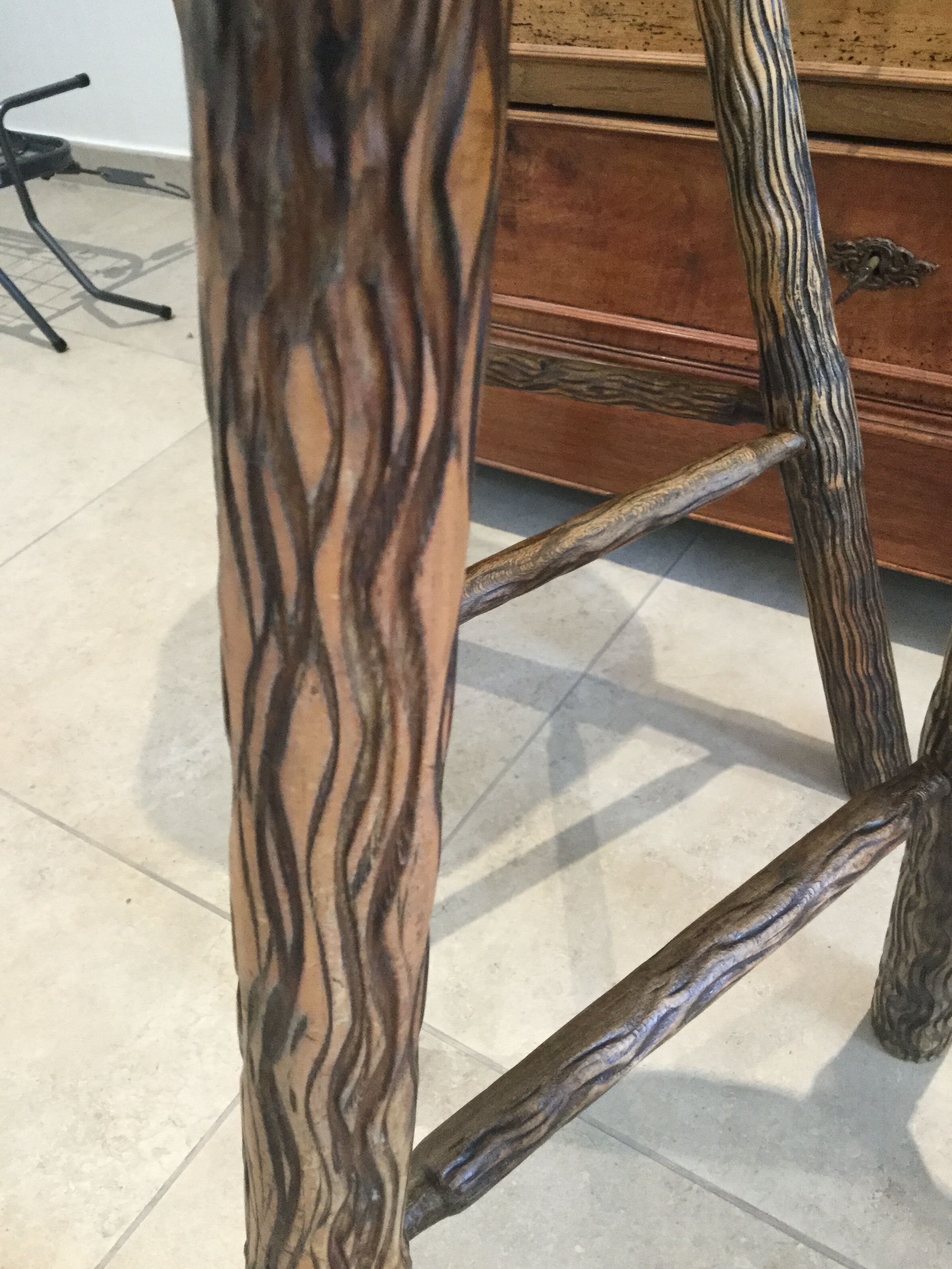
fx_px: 1173
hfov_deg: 44.2
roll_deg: +8.4
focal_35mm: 32
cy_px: 624
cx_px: 476
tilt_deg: -41.7
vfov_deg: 56.8
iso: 200
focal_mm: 3.3
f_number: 2.4
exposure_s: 1/20
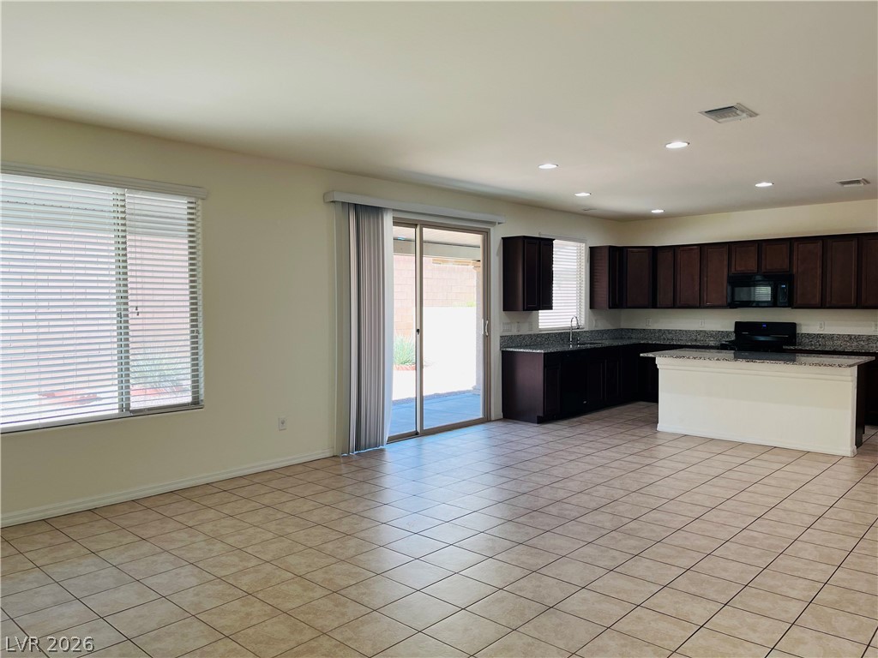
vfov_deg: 53.1
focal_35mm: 26
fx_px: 659
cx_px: 439
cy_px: 329
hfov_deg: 67.3
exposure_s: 1/120
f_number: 1.6
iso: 40
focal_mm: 5.1
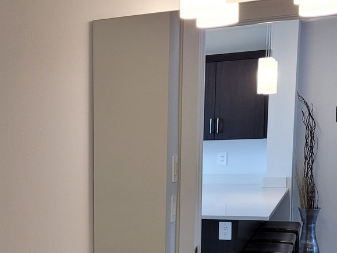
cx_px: -70
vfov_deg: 20.6
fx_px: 672
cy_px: 252
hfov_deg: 25.3
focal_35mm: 69
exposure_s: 1/120
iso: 160
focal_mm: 5.4
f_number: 1.8
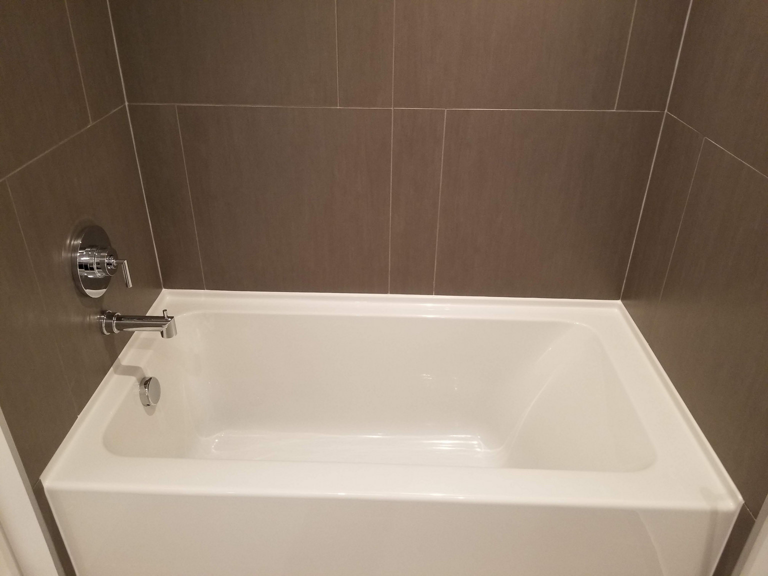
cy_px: 288
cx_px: 384
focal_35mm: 26
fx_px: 577
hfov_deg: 67.3
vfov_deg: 53.1
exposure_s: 1/60
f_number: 1.7
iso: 200
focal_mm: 4.25
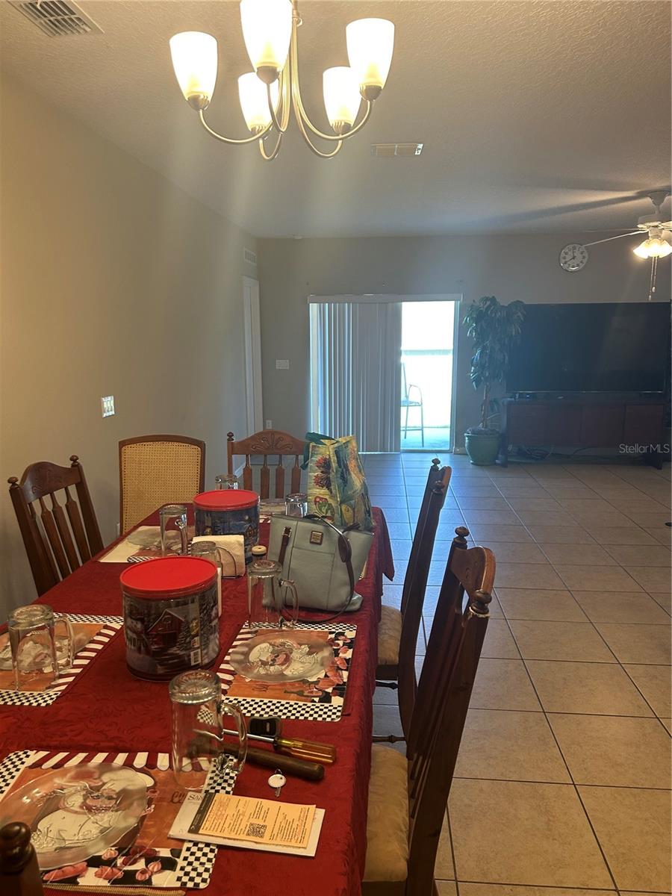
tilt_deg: -9.5
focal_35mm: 26
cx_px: 336
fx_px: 673
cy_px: 448
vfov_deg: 67.3
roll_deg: +0.4
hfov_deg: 53.1
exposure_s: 1/120
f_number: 1.5
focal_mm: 5.7
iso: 125
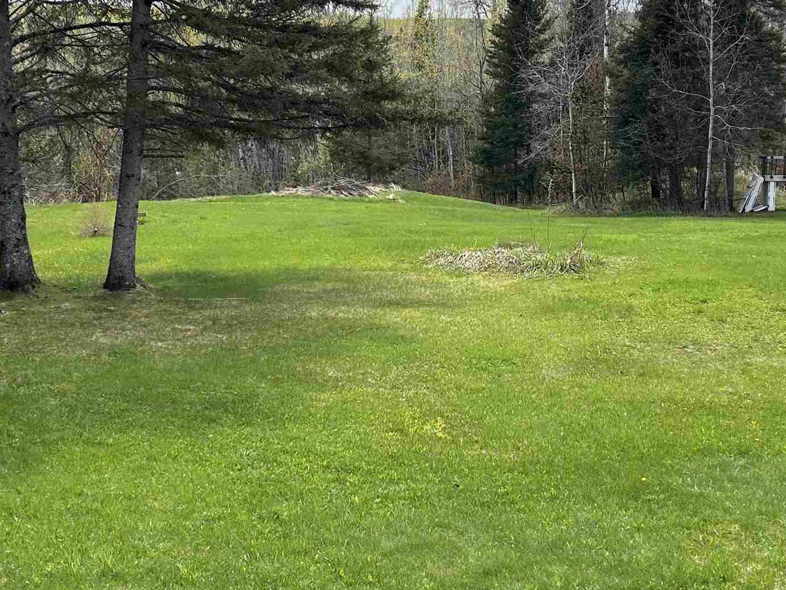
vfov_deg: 25.2
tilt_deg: -8.3
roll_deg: -0.8
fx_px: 1317
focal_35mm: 58
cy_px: 274
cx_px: 373
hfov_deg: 33.2
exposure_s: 1/1779
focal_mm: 5.7
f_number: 1.5
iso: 50
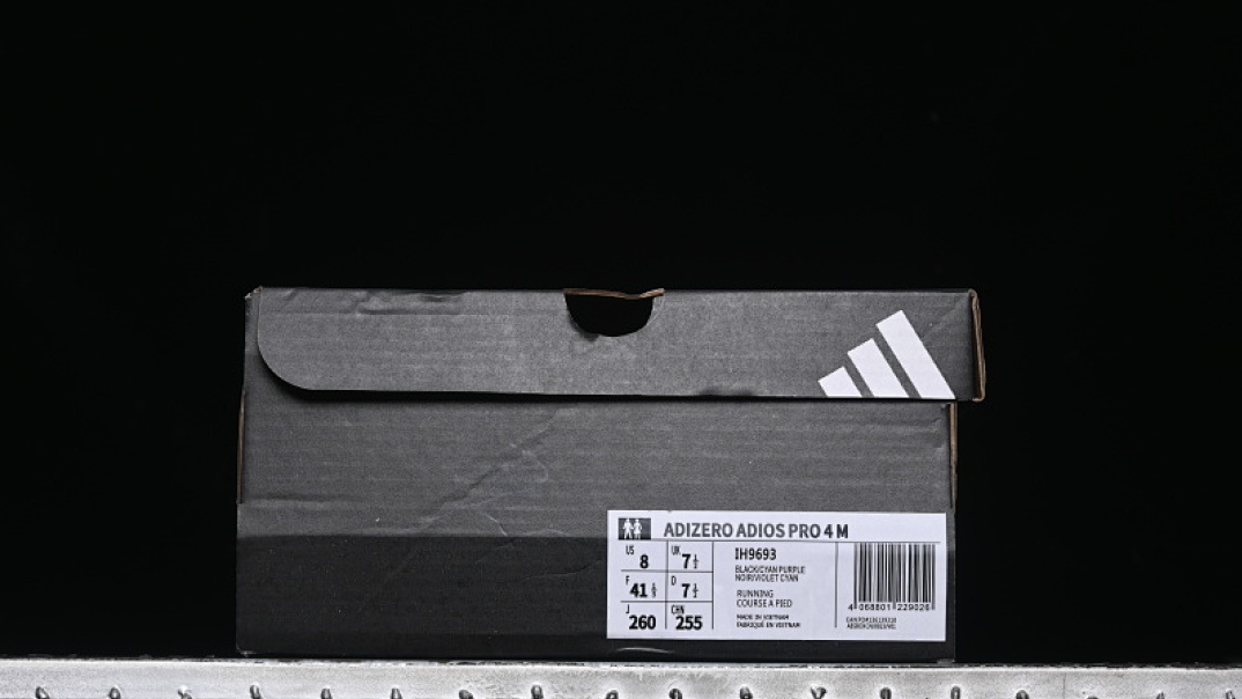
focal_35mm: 79
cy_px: 402
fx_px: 2602
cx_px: 620
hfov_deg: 26.9
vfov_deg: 15.3
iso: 160
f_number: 6.3
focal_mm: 50
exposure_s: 1/60
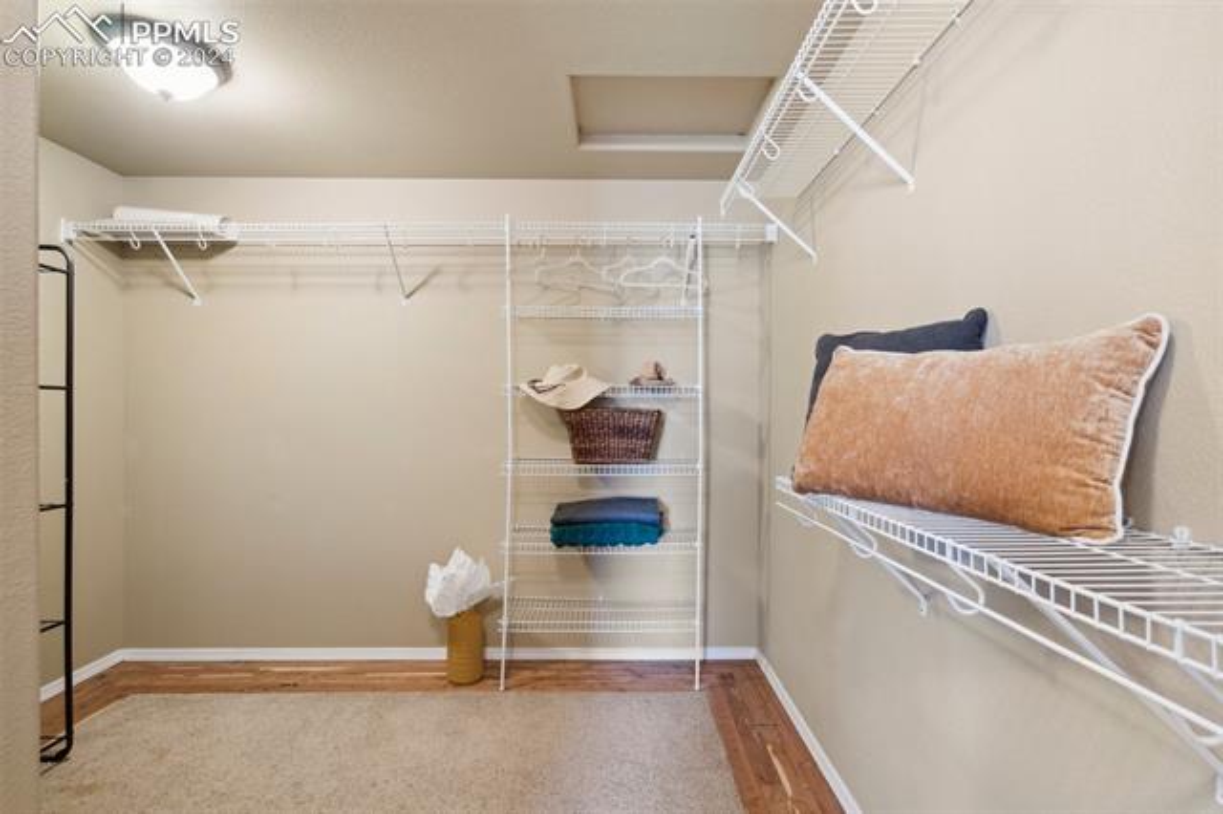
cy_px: 407
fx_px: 543
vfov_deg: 73.7
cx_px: 612
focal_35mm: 16
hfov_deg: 96.8
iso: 400
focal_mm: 16
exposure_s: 1/1.25
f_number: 11
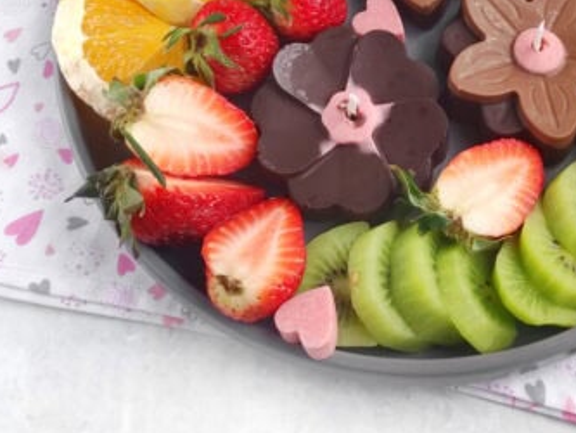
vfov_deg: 30.9
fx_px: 749
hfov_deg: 40.7
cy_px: 55
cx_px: 439
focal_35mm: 45
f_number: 1.9
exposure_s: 1/110
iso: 50
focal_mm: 5.4
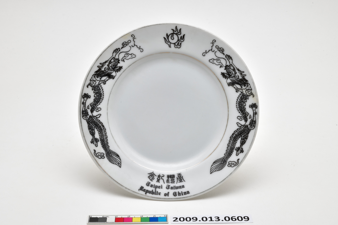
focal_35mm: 60
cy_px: 112
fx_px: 563
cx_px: 169
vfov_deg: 22.6
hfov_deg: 33.4
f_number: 22
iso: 100
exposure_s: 1/25
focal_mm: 60
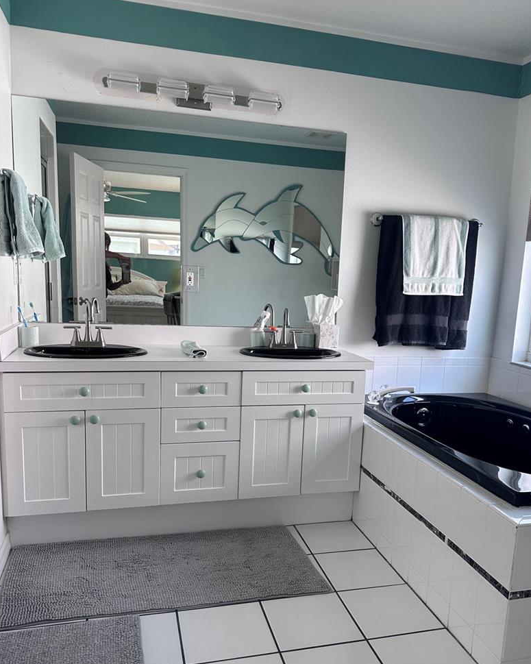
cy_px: 373
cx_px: 300
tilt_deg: -9.3
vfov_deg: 60.3
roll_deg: -3.1
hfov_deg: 49.8
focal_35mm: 29
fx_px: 570
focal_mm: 6.86
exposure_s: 1/121
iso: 80
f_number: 1.78
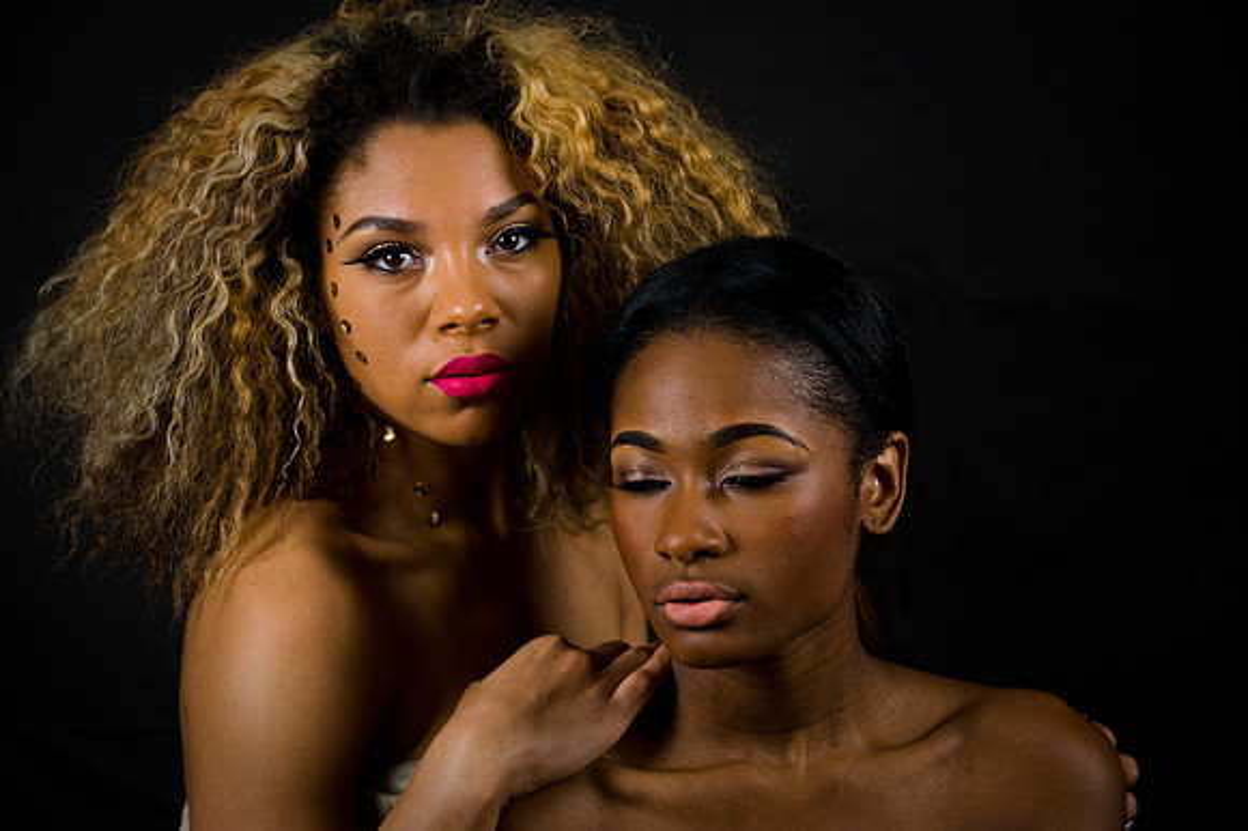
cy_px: 416
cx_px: 624
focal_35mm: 135
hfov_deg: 15.2
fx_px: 4677
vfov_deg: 10.1
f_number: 5.6
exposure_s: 1/125
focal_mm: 135
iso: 200
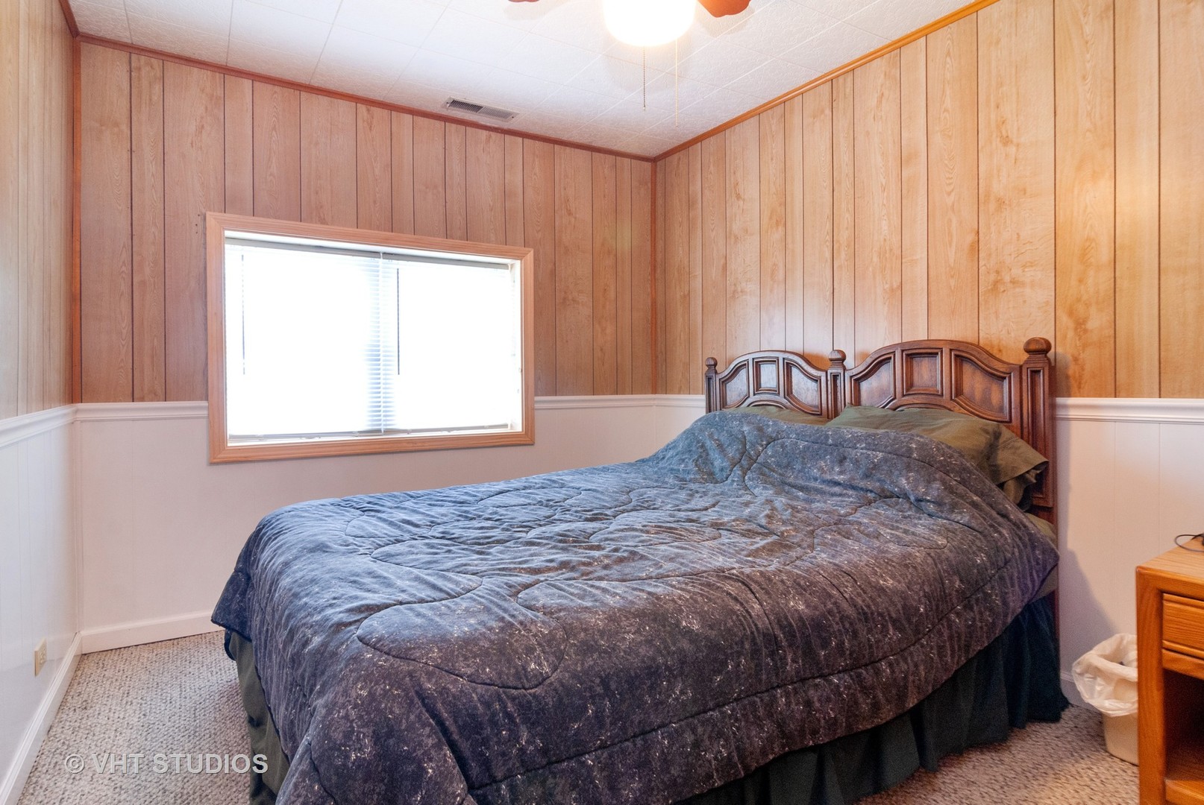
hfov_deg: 89.9
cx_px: 602
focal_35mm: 18
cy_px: 402
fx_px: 603
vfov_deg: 67.5
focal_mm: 12
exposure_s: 1/1.67
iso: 200
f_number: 9
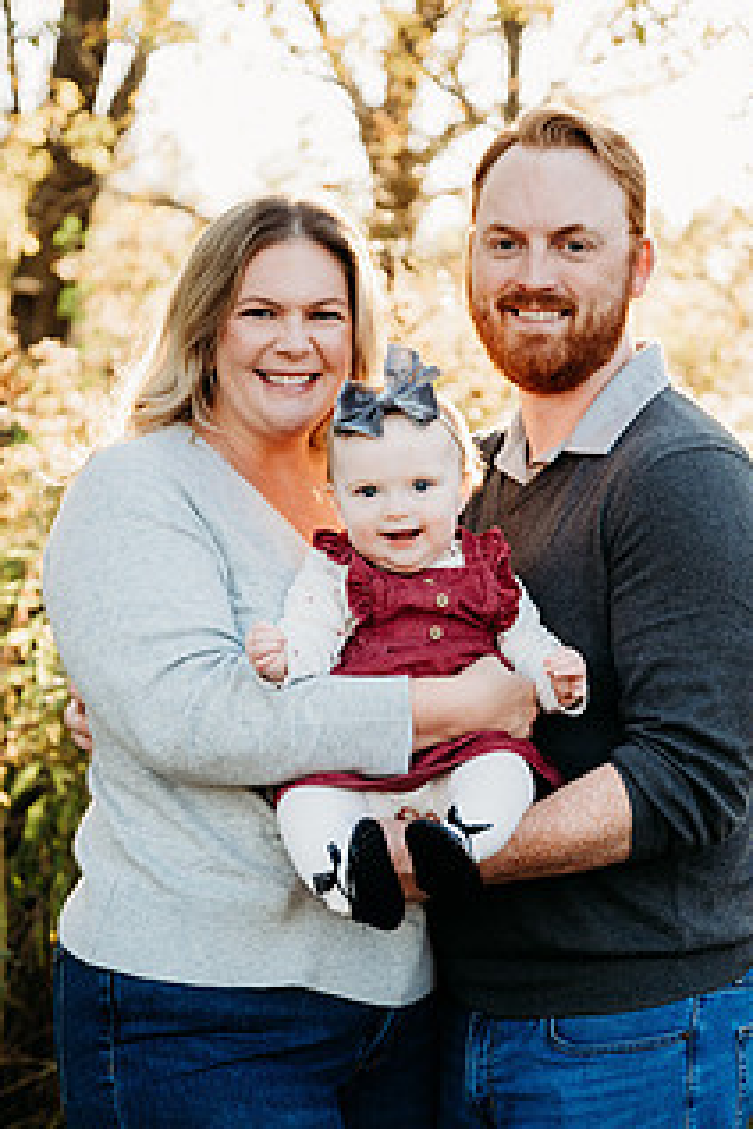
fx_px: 3106
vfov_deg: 20.6
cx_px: 401
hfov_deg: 13.8
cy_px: 707
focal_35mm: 99
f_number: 2.8
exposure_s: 1/800
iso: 640
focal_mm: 70
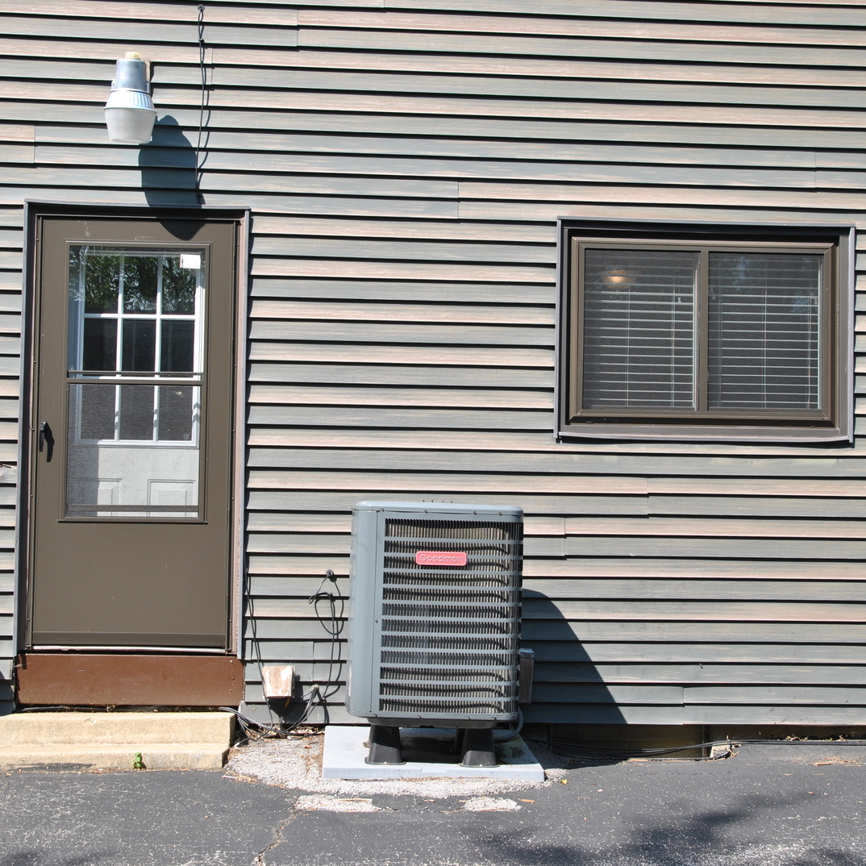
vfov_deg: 36.8
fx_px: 1302
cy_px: 433
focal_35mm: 46
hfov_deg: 36.8
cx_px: 425
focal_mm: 24
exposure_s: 1/200
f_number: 7.1
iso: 100
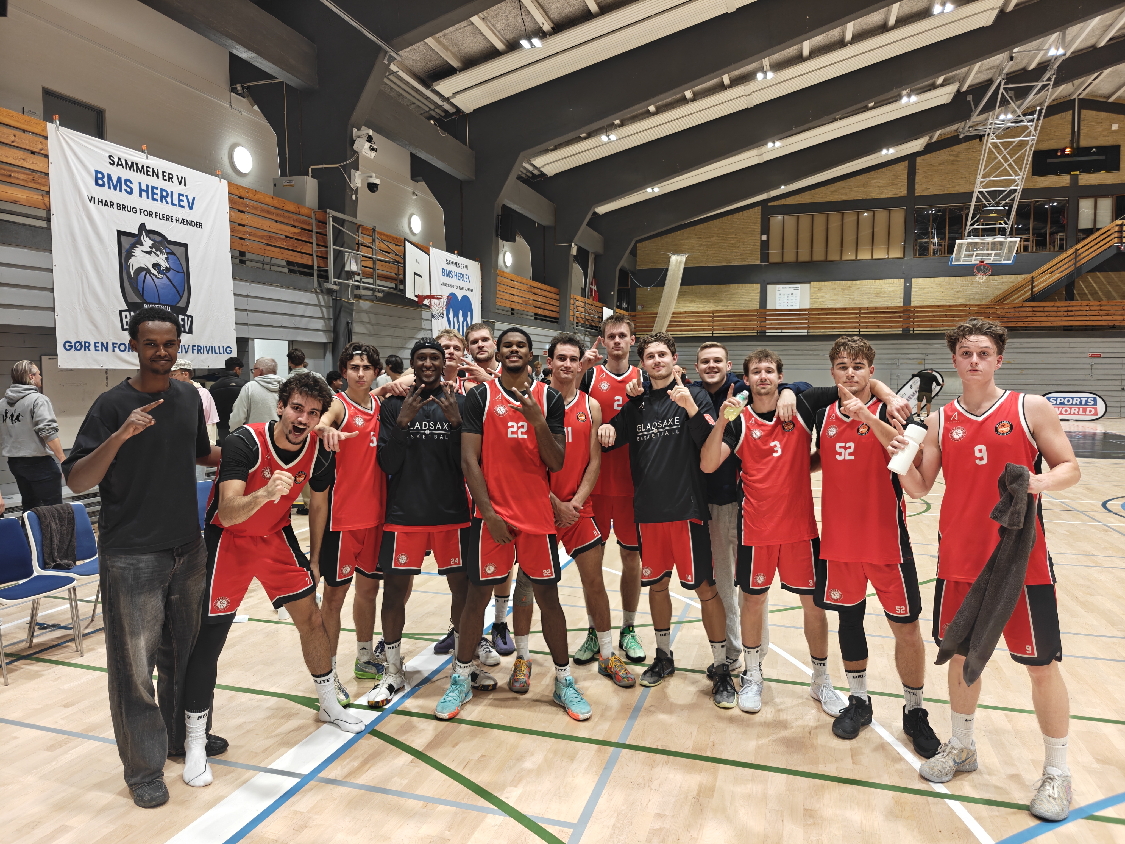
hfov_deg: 73.9
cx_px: 562
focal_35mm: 23
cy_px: 422
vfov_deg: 58.9
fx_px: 747
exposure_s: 1/100
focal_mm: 6.06
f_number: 1.6
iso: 500
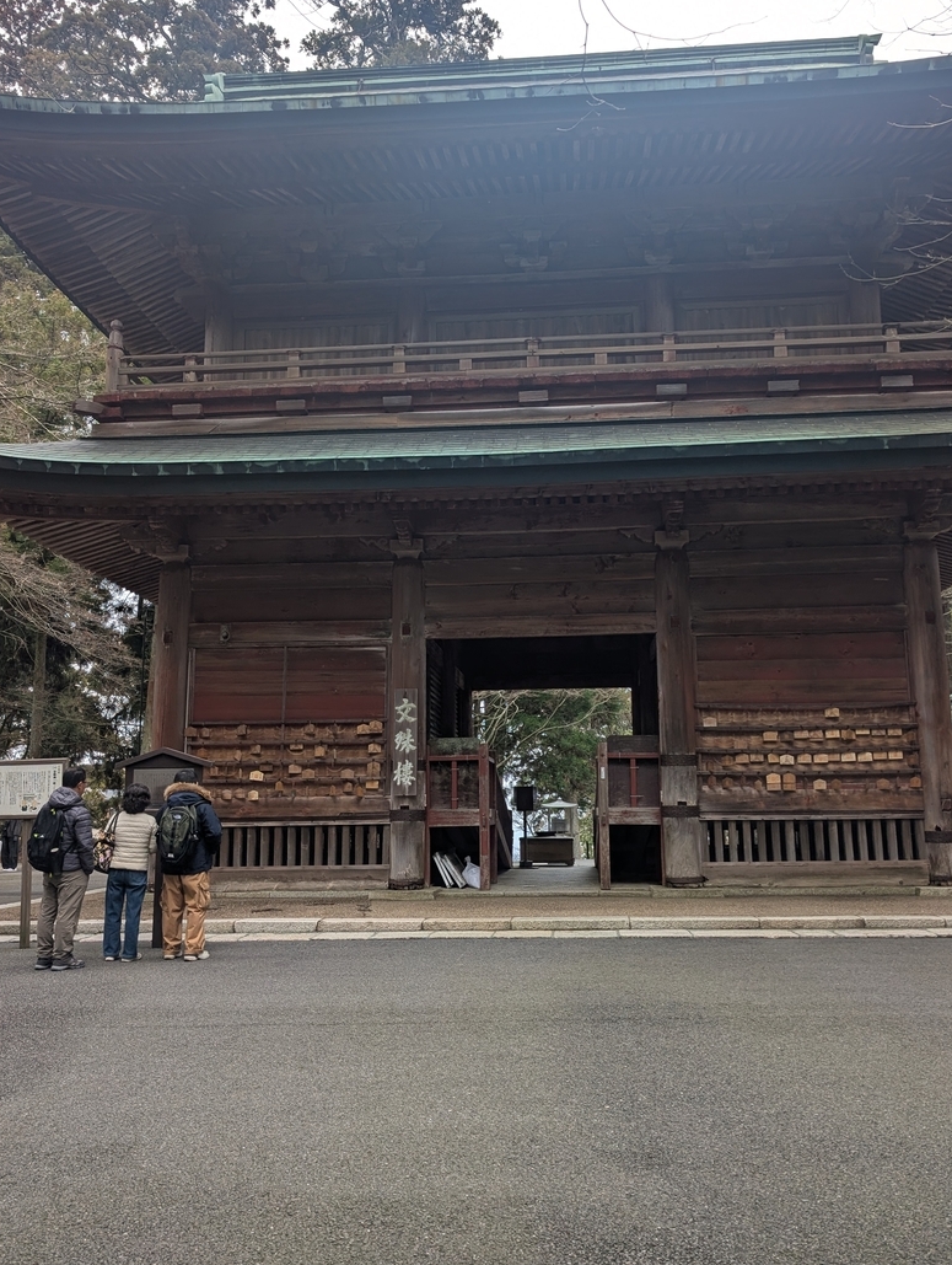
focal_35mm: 28
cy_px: 610
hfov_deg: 49.8
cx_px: 507
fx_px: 1024
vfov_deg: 63.3
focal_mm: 6.9
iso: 18
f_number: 1.68
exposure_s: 1/262
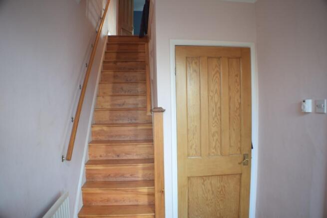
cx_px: 164
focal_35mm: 33
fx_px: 300
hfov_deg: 57.2
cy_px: 109
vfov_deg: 40.0
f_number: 3.8
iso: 400
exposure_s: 1/10
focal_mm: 22
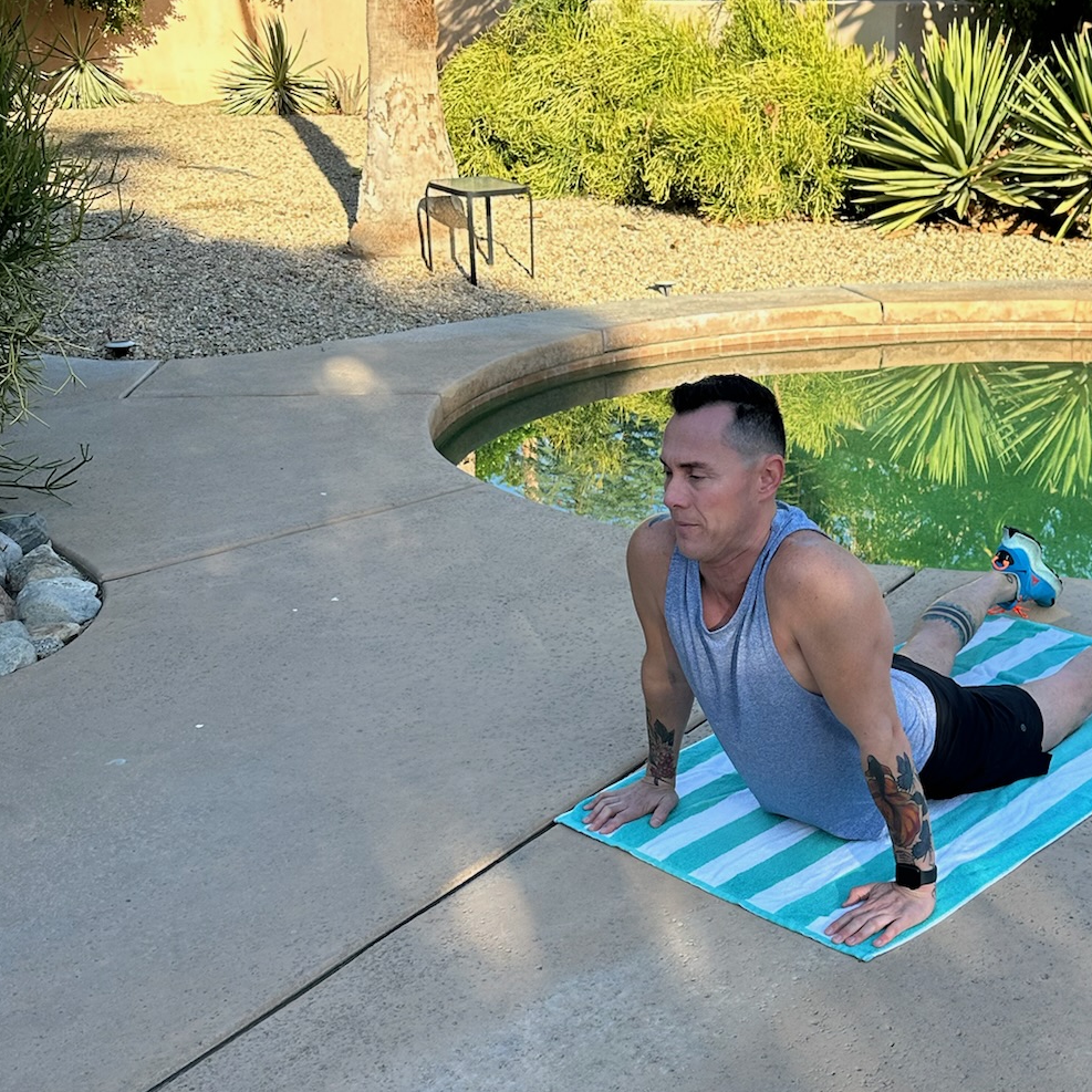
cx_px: 808
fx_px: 1570
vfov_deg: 37.9
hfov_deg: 37.5
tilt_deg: -23.1
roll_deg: +1.7
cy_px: 724
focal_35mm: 44
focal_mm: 6.86
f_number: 1.78
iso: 80
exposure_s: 1/1062
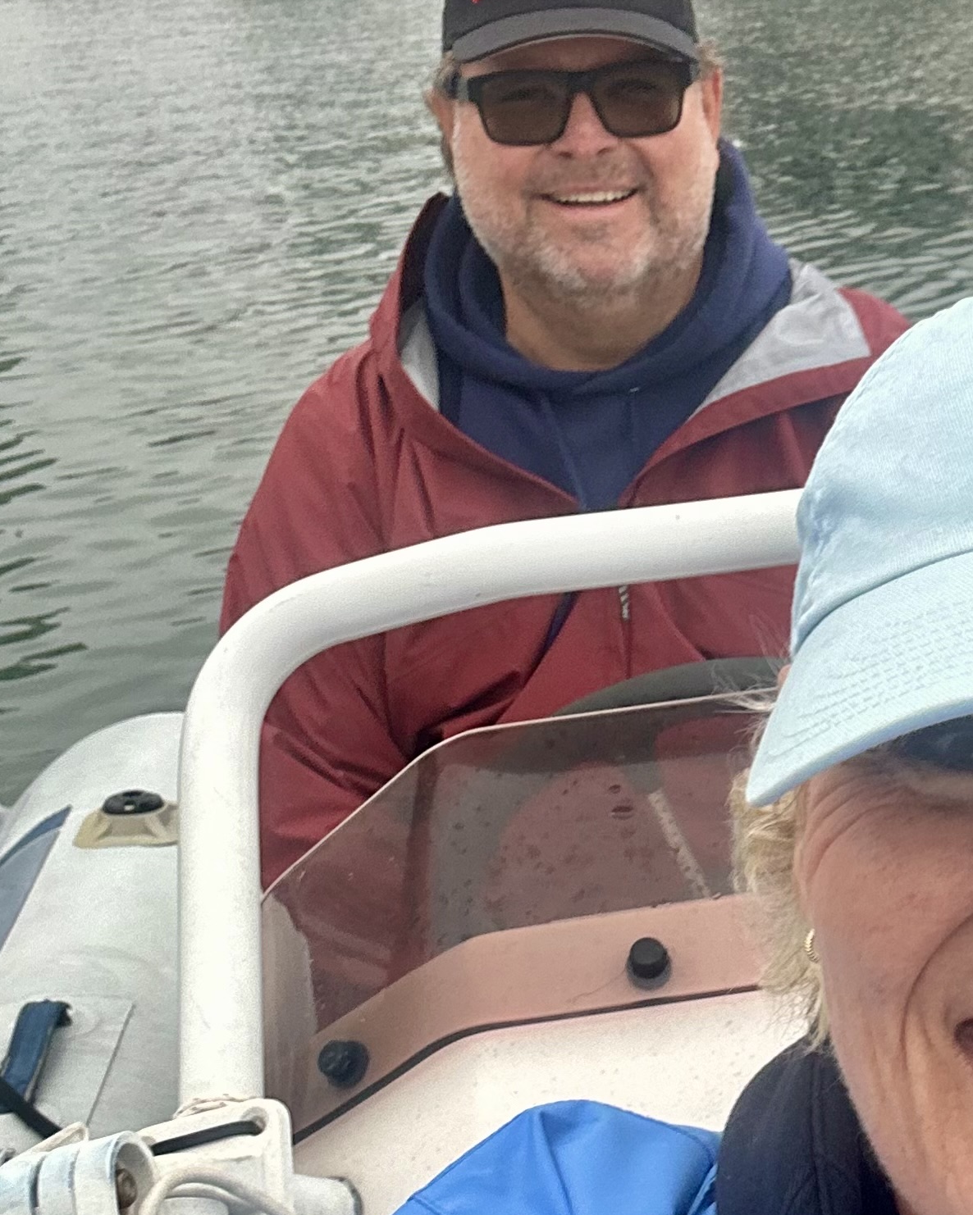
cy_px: 669
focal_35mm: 61
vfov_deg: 30.9
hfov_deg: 24.6
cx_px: 760
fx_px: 2195
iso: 25
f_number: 1.9
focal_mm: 2.69
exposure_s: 1/122
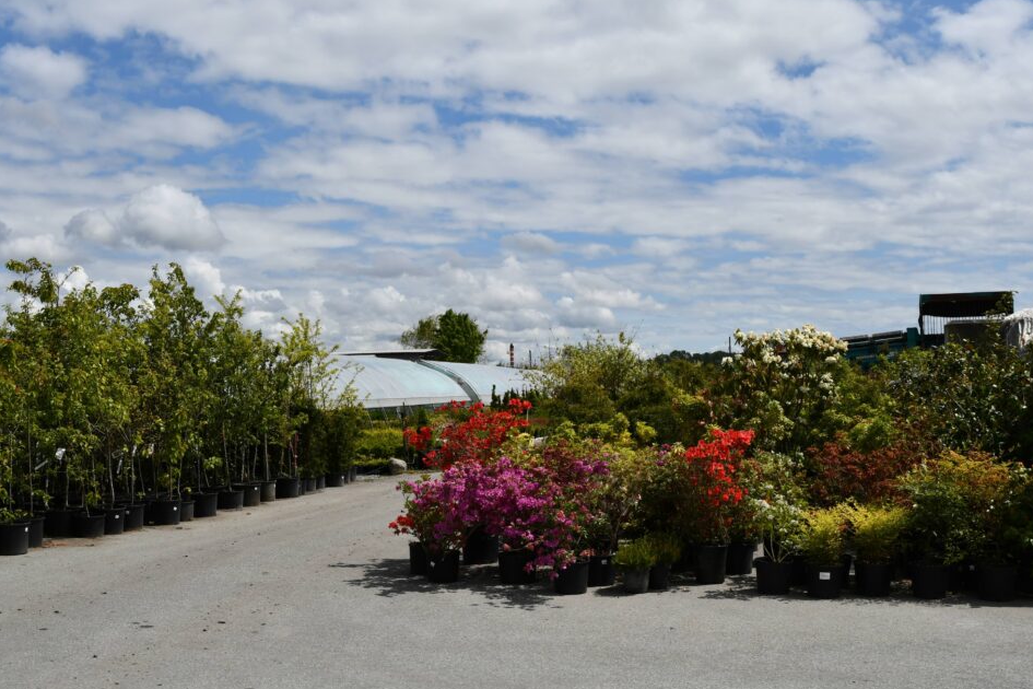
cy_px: 352
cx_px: 488
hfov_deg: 49.5
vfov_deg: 34.2
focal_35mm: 39
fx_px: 1119
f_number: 10
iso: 100
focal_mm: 24
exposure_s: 1/400
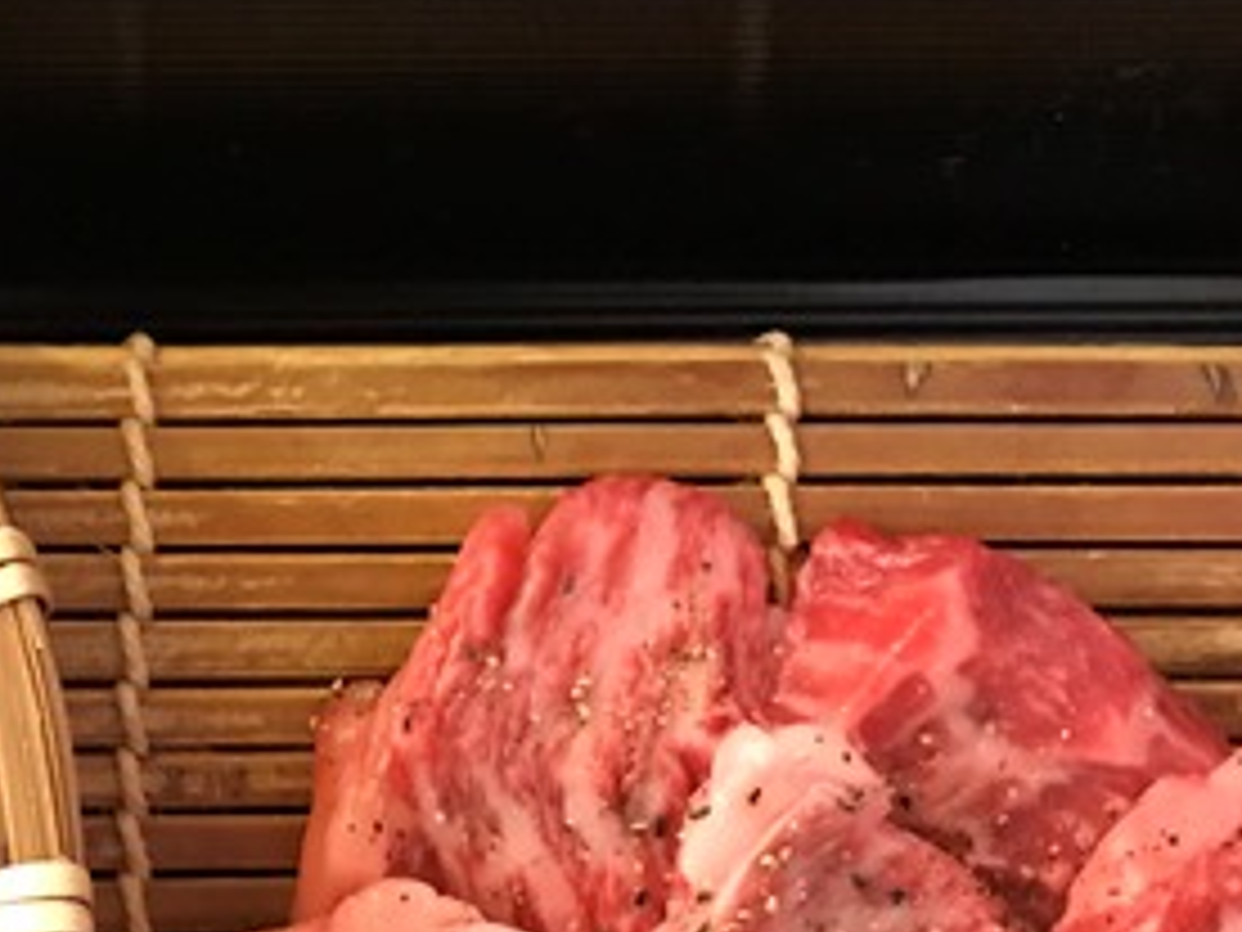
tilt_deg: -81.4
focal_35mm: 73
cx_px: 198
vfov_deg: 19.7
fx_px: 2619
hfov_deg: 26.1
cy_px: 878
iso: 80
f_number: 1.8
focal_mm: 3.99
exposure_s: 1/5
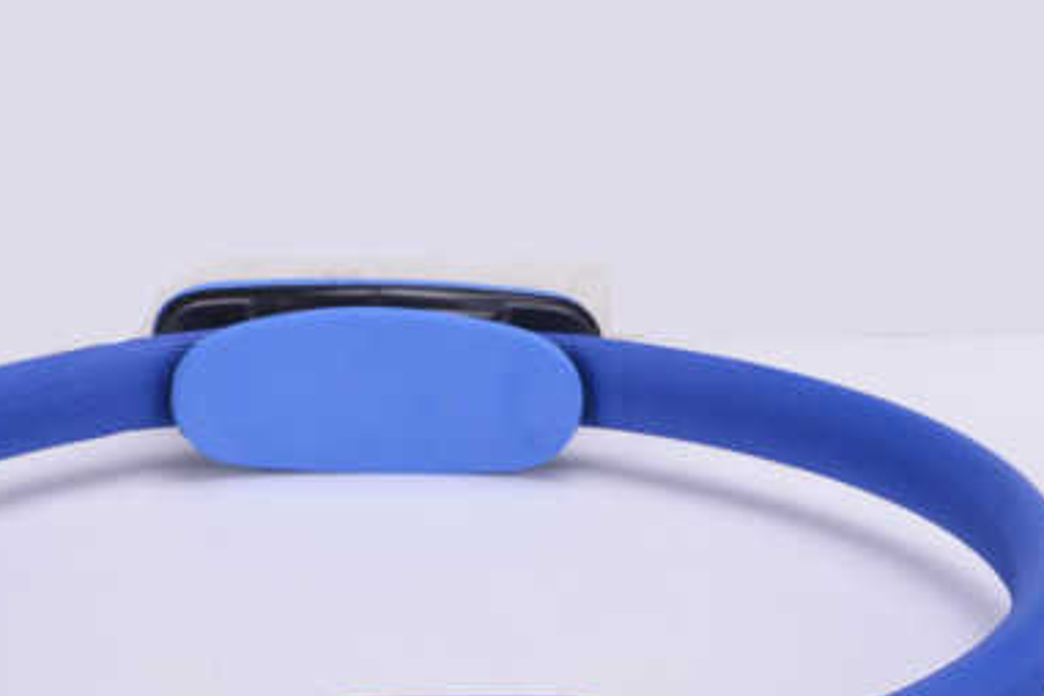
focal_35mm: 122
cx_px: 356
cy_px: 554
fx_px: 3538
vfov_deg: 11.2
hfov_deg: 16.8
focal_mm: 62
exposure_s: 1/125
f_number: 16
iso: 320
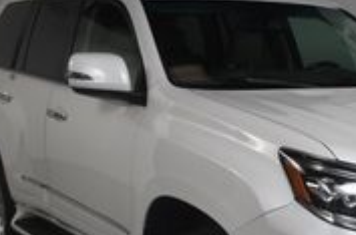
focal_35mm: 77
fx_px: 759
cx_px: 288
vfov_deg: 17.4
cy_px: 197
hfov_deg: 25.9
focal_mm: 23
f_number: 14
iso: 100
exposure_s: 1/160
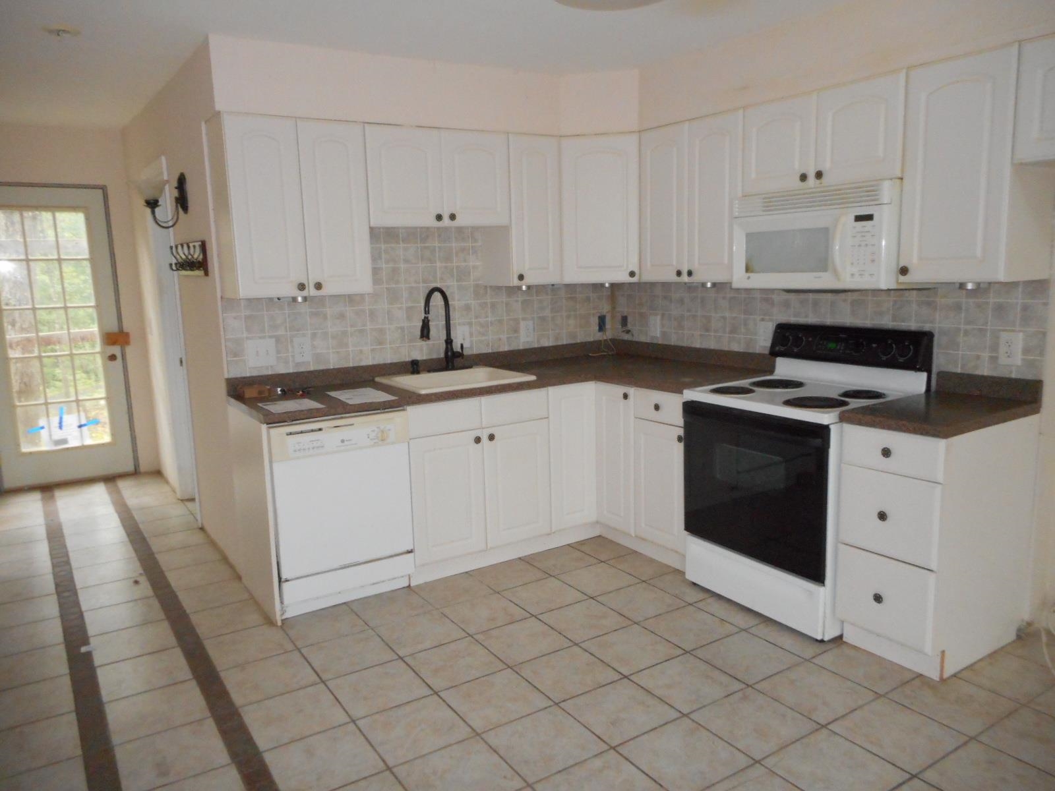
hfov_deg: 69.4
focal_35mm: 25
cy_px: 396
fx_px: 762
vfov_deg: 54.9
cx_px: 528
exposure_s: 1/25
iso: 560
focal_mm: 4.5
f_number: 3.7
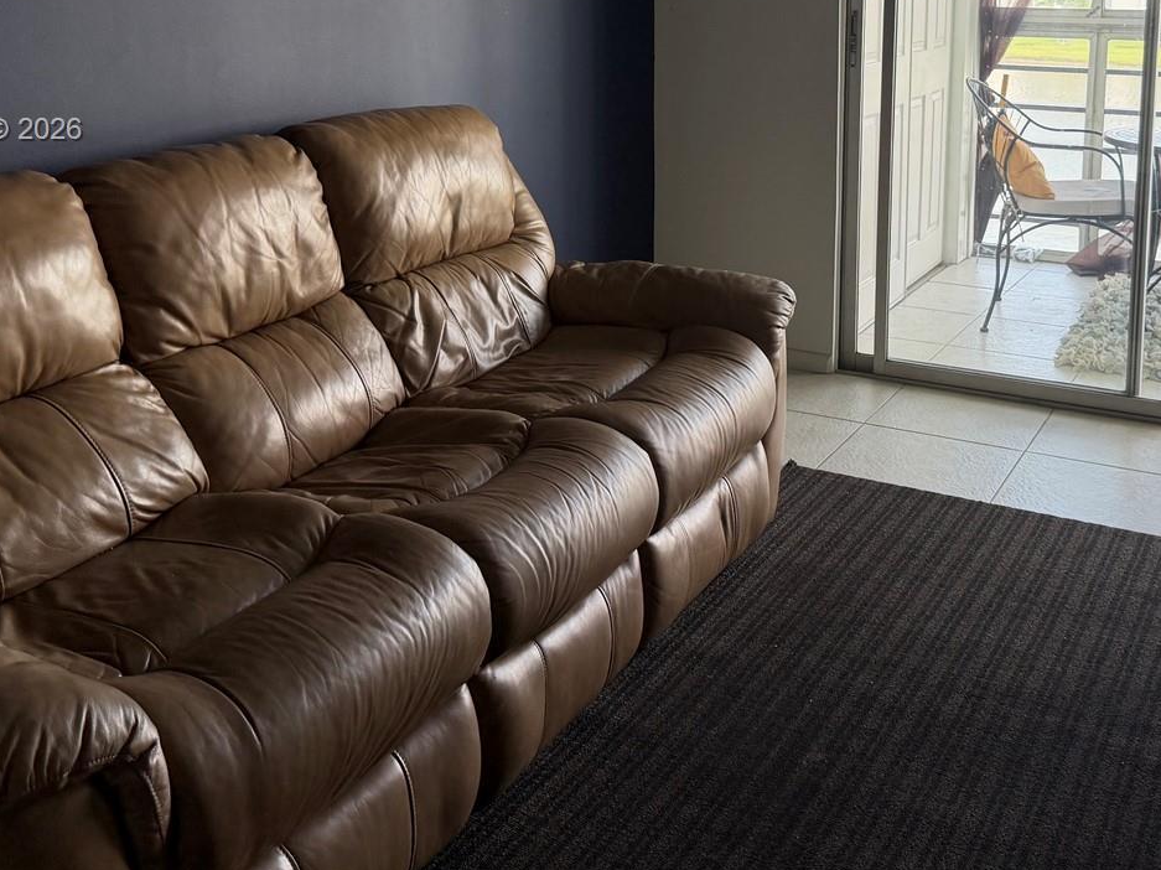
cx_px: 688
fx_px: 1375
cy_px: 131
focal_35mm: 41
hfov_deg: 45.6
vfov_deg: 33.7
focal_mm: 6.76
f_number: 1.78
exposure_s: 1/148
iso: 125
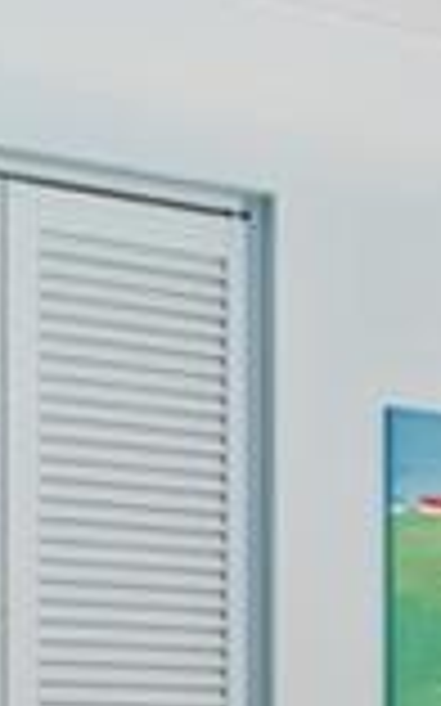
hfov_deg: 9.5
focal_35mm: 106
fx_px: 2040
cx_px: 1336
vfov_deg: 18.8
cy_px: 805
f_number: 3.2
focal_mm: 16
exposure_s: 1/40
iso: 125
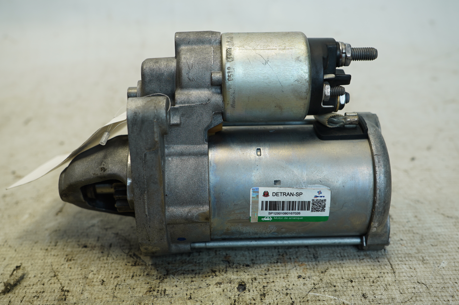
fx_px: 497
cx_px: 230
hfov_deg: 49.6
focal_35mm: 39
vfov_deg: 34.1
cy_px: 152
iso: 125
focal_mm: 26
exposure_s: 1/60
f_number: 4
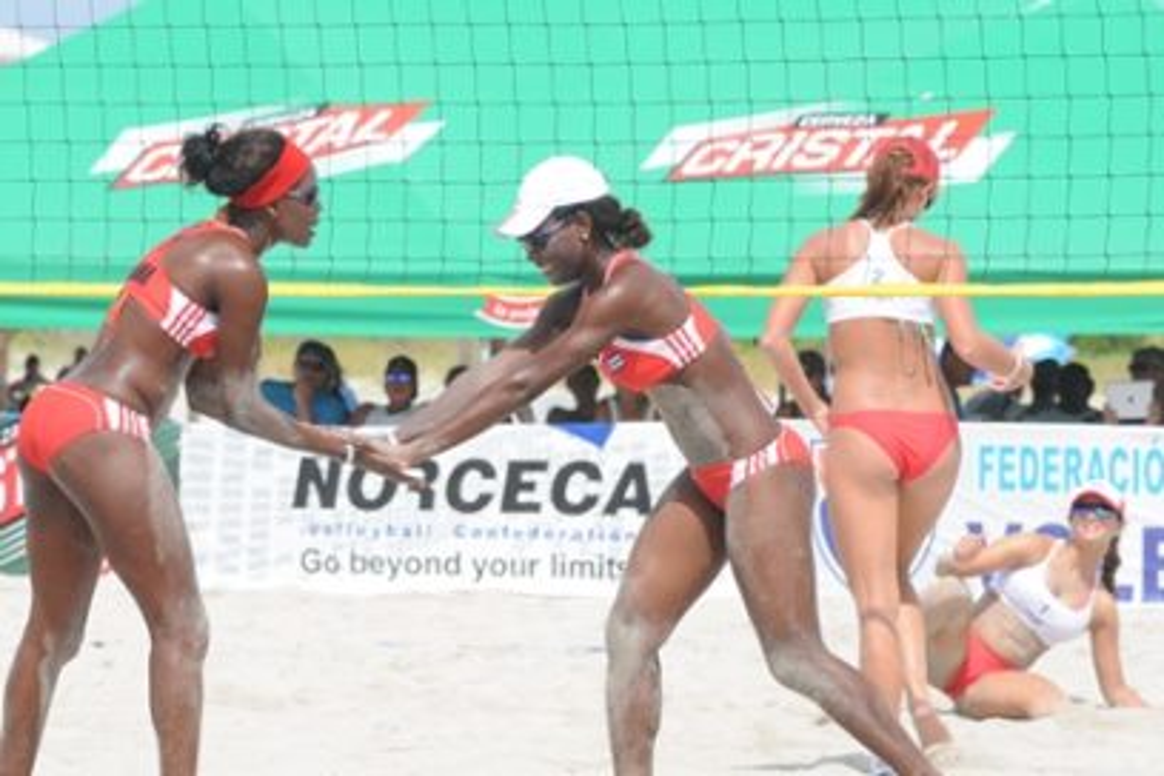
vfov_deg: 6.8
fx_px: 6547
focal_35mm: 202
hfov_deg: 10.2
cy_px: 388
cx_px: 582
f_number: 8
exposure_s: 1/1250
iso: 400
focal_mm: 135
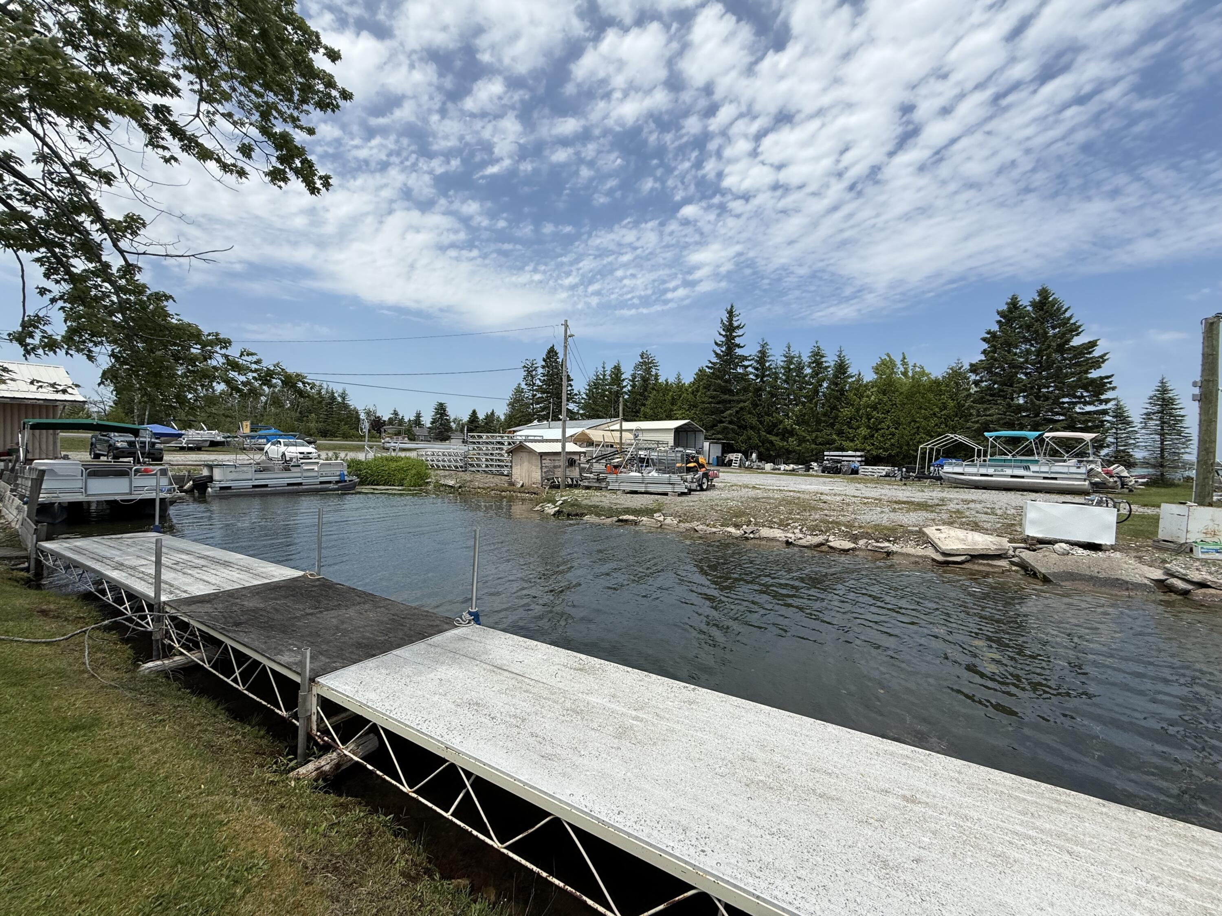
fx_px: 494
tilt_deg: -1.5
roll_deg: -1.8
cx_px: 611
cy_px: 458
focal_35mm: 14
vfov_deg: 85.7
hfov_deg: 102.1
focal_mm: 2.22
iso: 50
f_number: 2.2
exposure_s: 1/2237
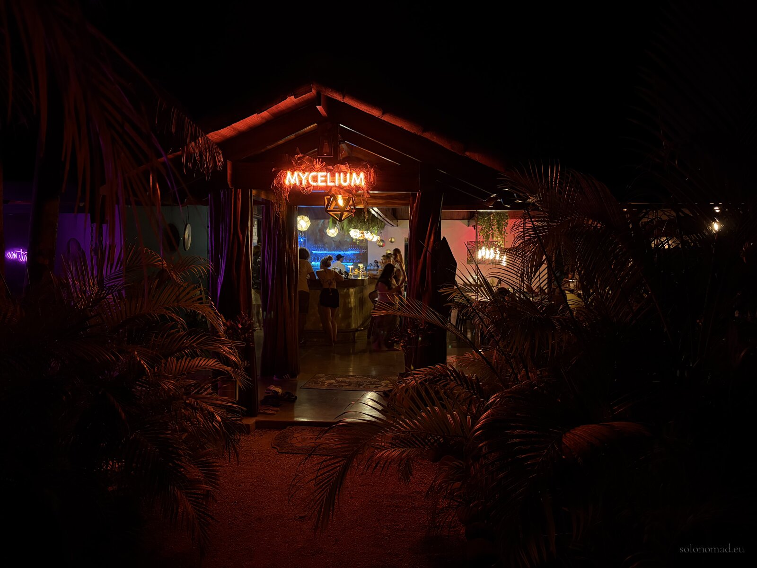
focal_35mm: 26
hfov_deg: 67.3
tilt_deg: -2.2
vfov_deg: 53.1
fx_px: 569
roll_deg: +0.1
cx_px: 378
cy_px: 284
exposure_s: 1/30
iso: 800
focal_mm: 5.96
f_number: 1.6
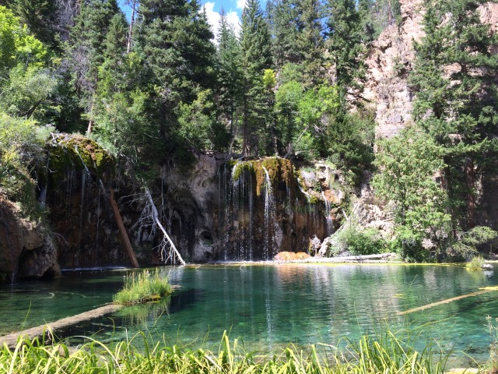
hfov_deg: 61.7
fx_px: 417
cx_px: 249
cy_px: 187
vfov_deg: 48.2
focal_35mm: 29
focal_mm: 4.15
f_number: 2.2
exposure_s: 1/507
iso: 32
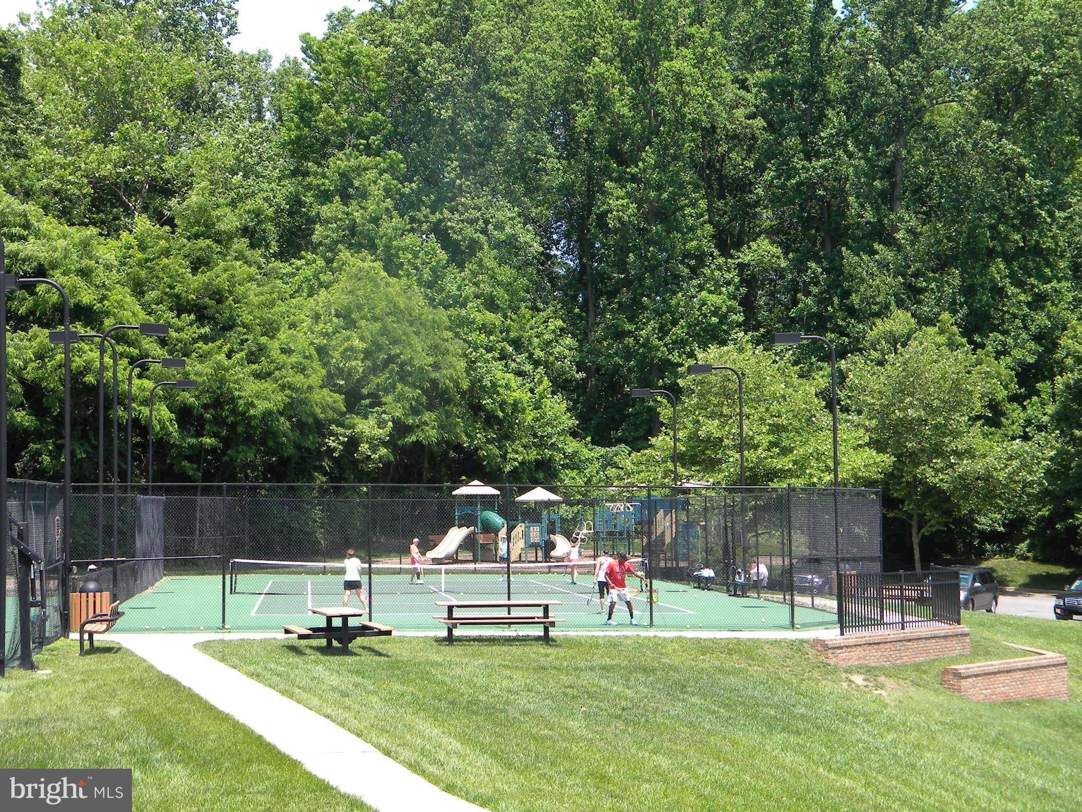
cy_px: 406
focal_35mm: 56
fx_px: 1750
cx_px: 541
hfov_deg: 34.3
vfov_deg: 26.1
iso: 80
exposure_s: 1/283
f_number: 4.1
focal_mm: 10.1
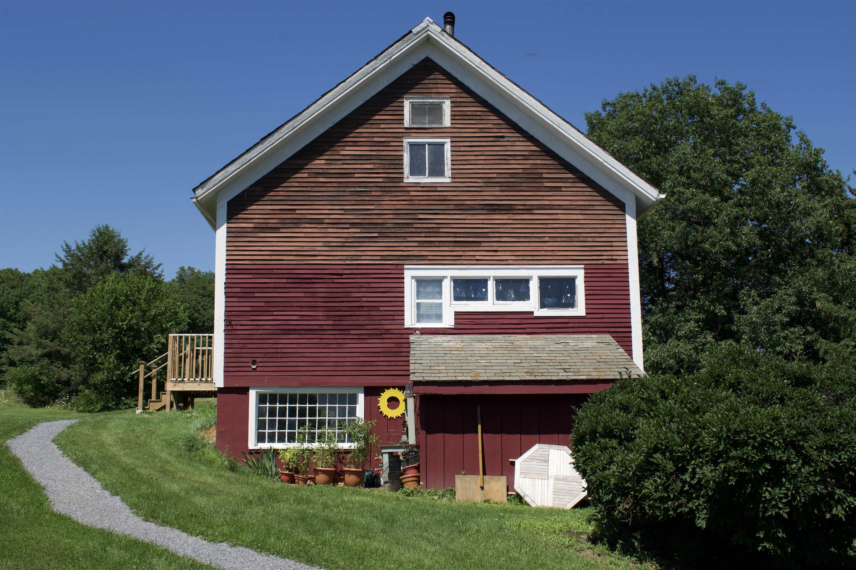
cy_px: 285
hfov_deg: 51.3
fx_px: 891
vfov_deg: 35.5
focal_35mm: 38
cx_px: 428
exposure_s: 1/320
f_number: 9
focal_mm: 25
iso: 100
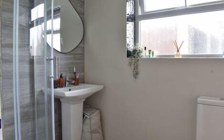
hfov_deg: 66.5
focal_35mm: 28
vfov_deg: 44.5
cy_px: 65
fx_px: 171
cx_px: 113
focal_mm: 18
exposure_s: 1/5
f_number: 13
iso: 125
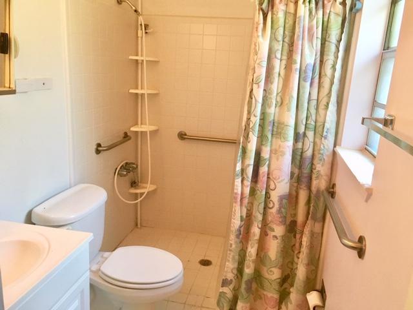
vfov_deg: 48.2
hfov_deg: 61.7
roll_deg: -2.5
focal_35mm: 29
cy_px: 155
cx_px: 206
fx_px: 346
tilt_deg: -15.4
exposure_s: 1/30
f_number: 2.2
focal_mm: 4.15
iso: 125
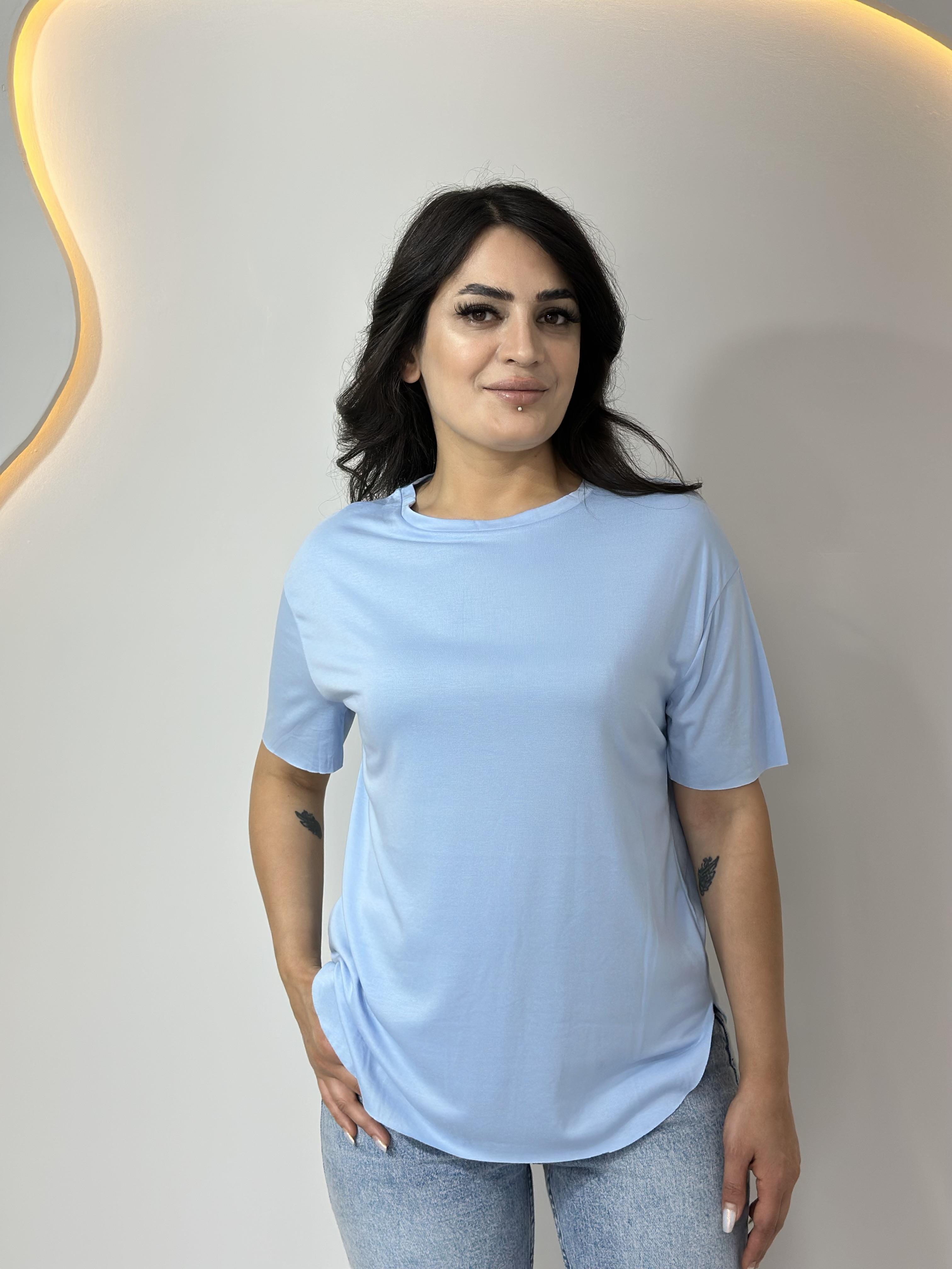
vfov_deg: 39.7
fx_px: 1760
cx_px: 476
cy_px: 634
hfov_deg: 30.3
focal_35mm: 48
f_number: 1.78
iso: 80
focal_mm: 6.86
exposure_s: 1/198
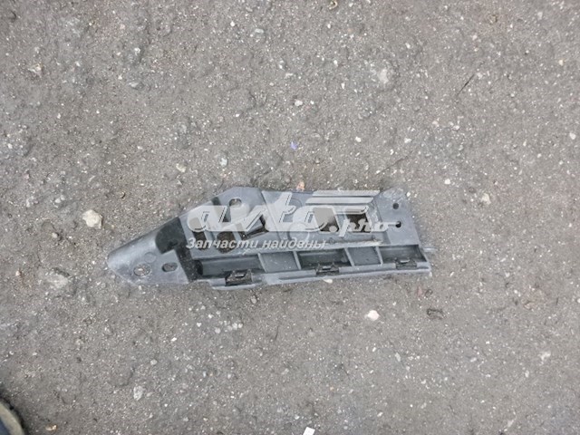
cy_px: 218
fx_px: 419
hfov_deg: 69.4
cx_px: 290
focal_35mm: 25
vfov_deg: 54.9
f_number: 3.9
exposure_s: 1/100
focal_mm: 4.5
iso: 400
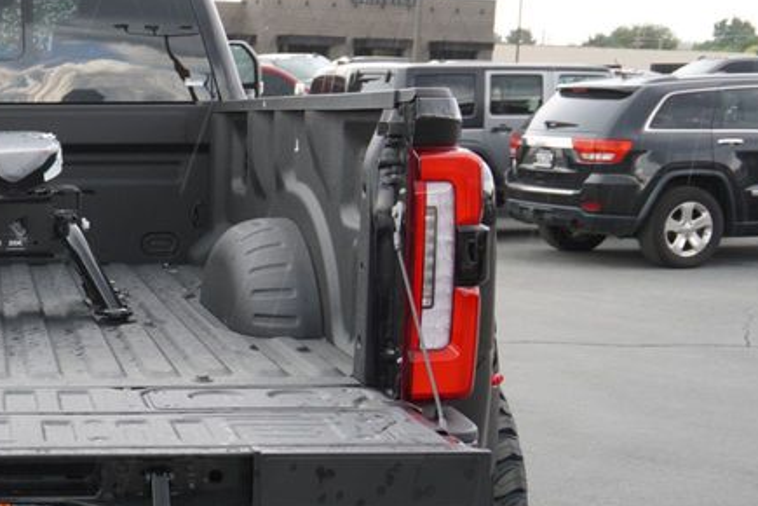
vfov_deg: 18.2
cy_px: 410
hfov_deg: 25.7
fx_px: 1562
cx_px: -24
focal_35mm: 74
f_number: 4.5
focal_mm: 21
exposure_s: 1/80
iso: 100
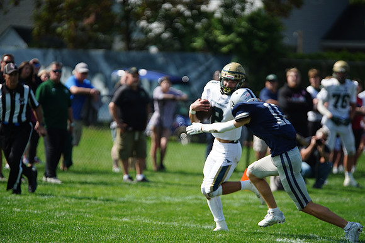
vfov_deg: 5.3
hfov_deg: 7.9
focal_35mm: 261
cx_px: 182
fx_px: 2647
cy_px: 122
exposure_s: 1/4000
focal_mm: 261
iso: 400
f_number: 2.8
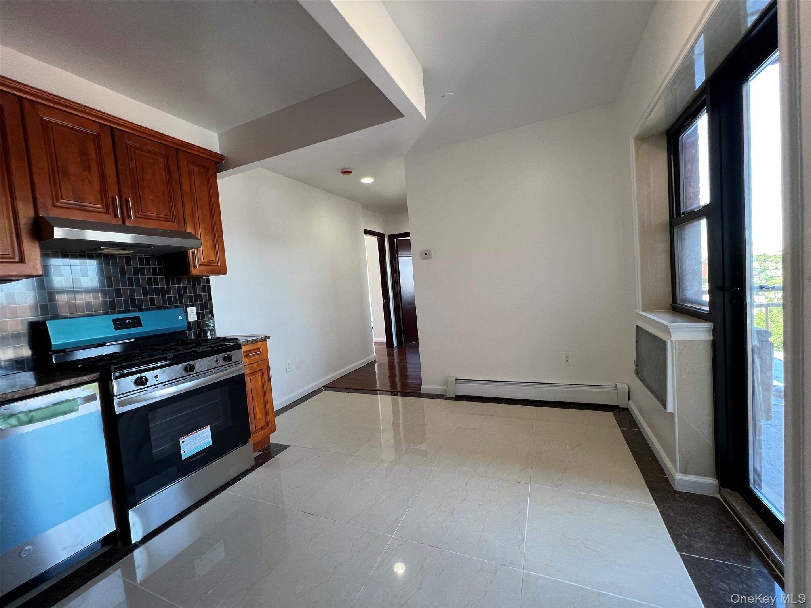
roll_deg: +4.7
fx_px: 305
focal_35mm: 13
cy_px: 304
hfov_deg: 106.2
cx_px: 406
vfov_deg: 89.9
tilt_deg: -3.5
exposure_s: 1/120
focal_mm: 1.57
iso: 125
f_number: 1.8
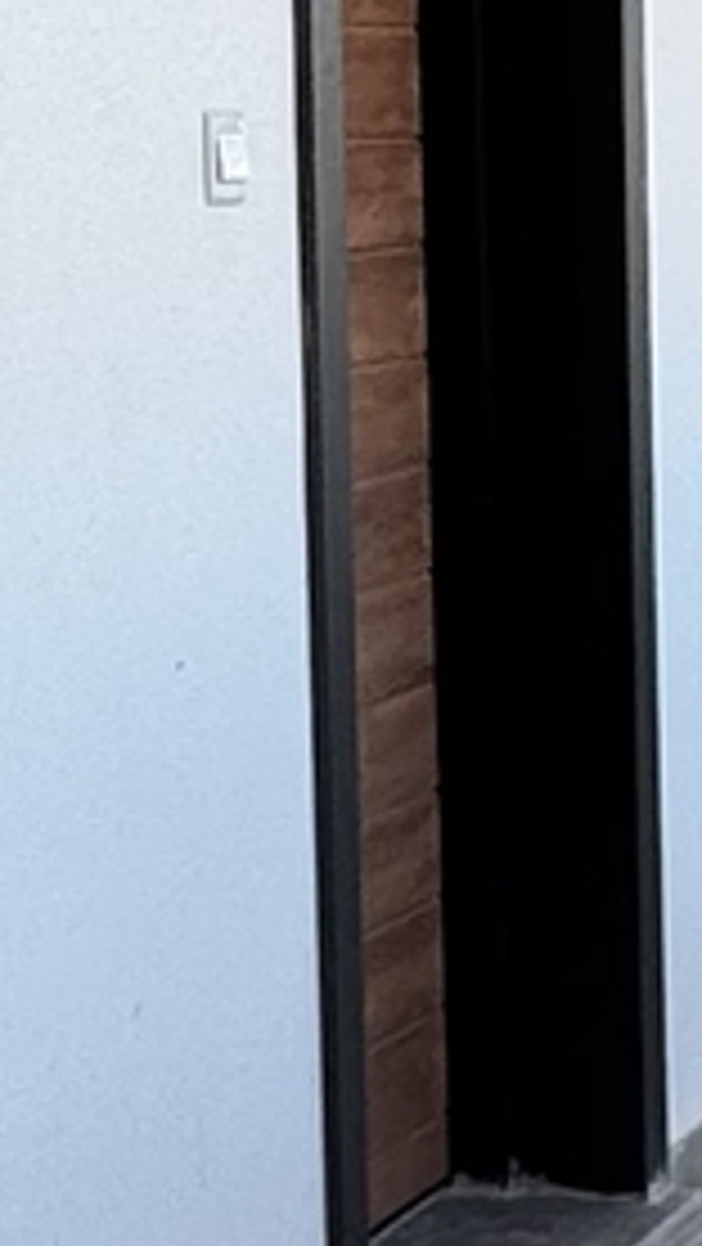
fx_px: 3934
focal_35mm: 119
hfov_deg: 10.2
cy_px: 288
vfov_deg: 17.9
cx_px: 162
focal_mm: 2.22
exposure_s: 1/337
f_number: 2.2
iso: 40
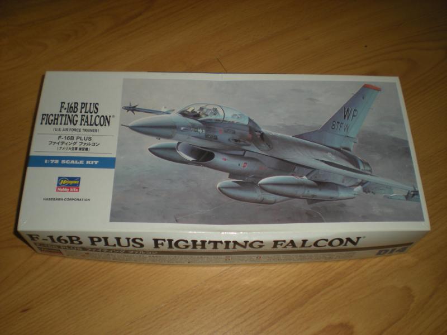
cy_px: 168
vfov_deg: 37.7
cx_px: 224
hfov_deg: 49.0
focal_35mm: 38
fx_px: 491
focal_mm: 6.3
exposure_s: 1/60
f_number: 3.1
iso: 64
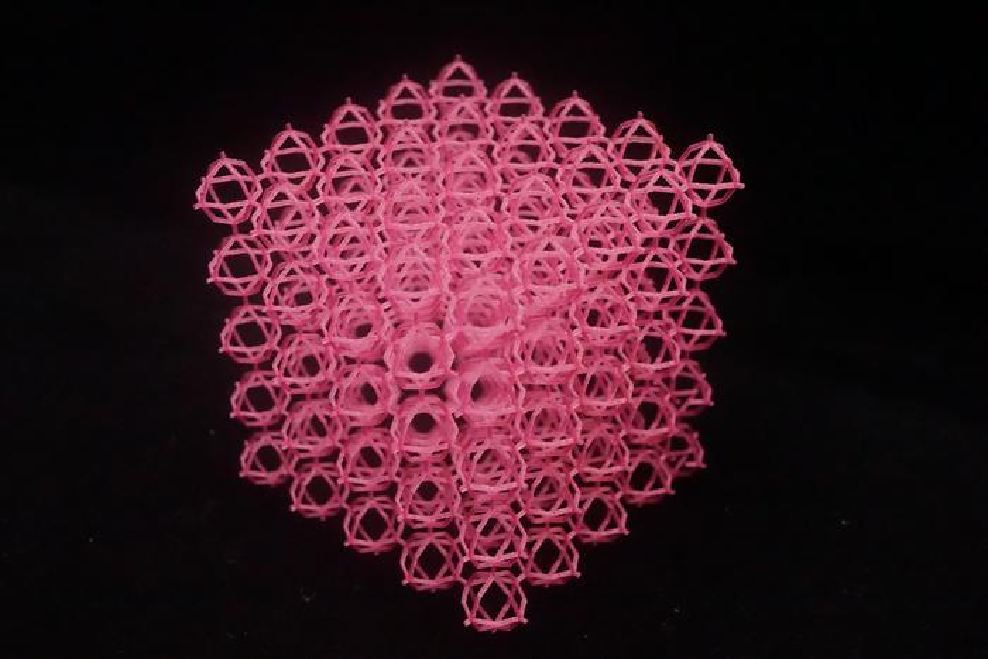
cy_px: 330
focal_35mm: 45
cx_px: 494
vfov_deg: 29.9
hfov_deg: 43.6
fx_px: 1235
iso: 10000
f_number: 11
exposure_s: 1/125
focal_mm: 30
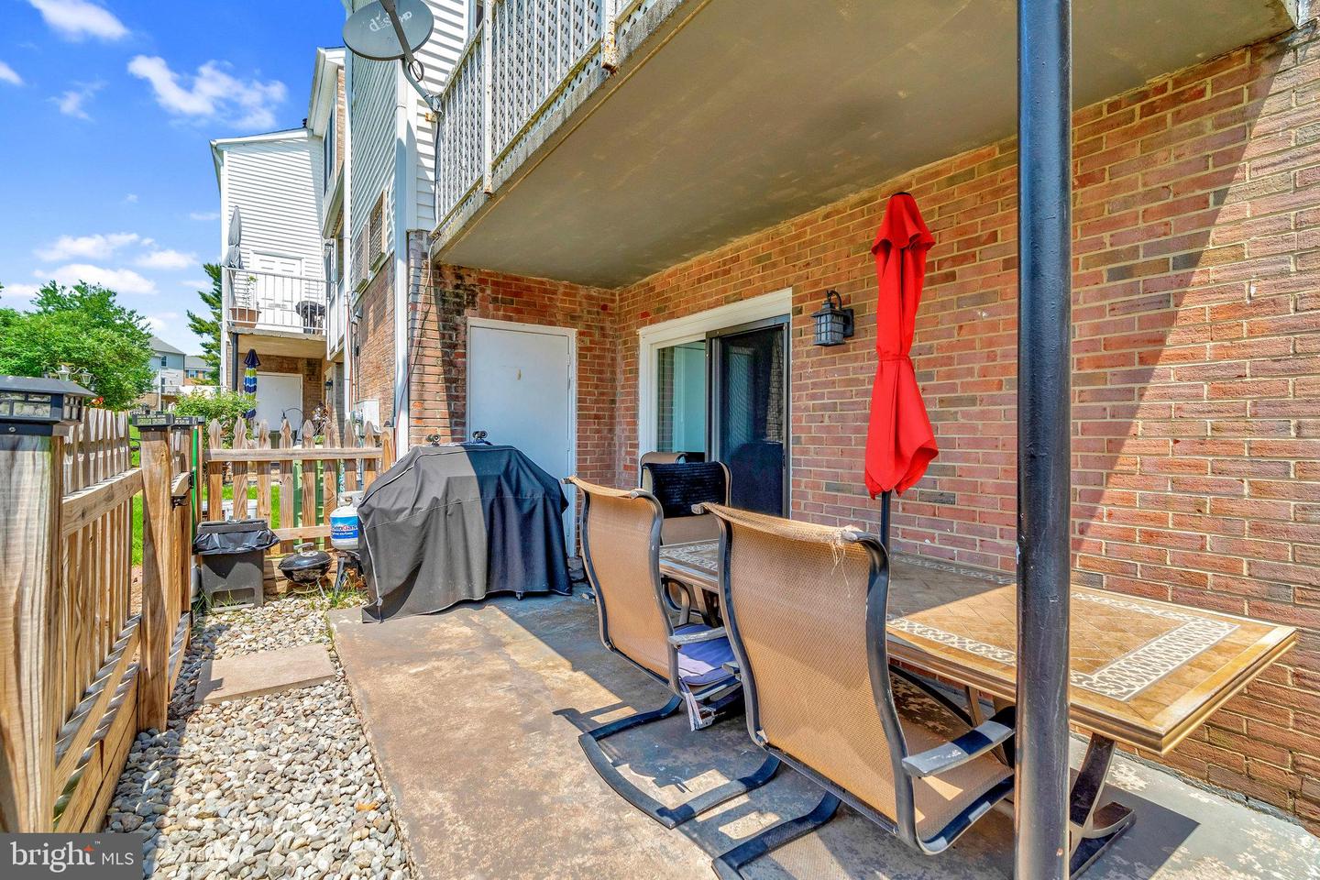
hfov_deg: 96.7
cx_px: 660
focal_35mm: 16
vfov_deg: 73.7
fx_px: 587
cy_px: 440
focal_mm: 16
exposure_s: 1/500
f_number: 7.1
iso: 1250
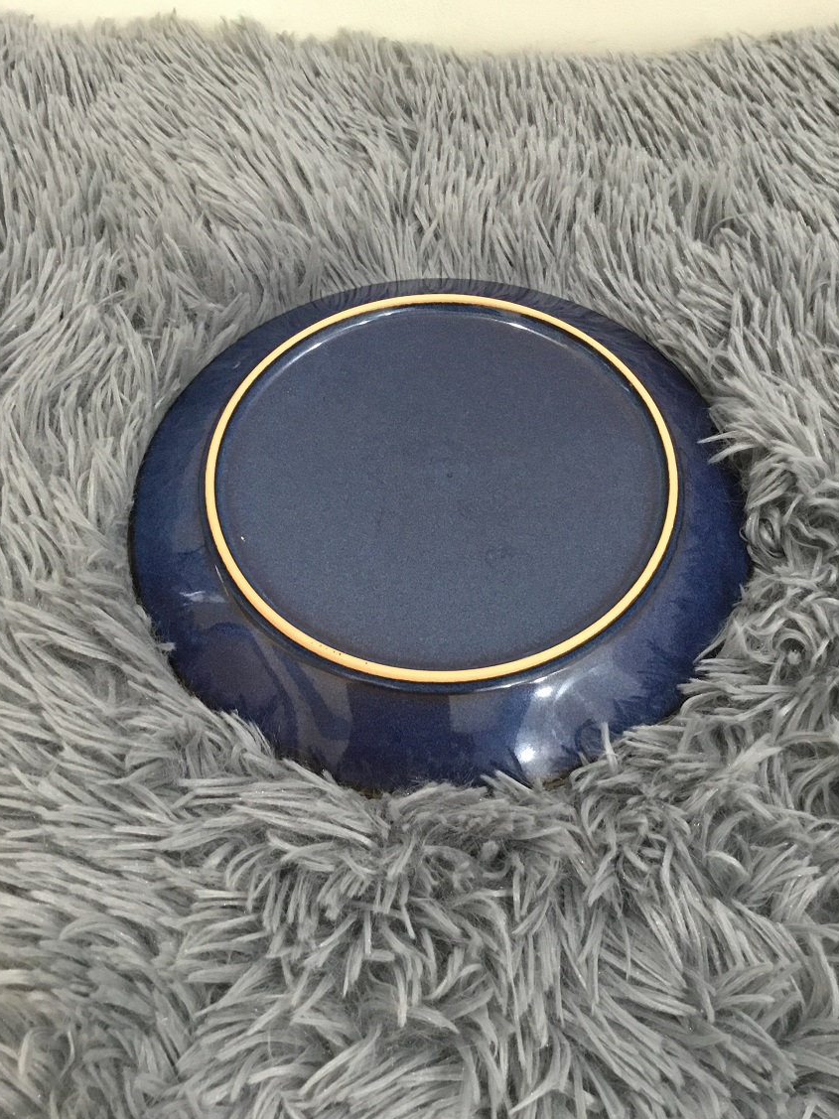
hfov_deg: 42.9
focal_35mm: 33
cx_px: 418
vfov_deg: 55.4
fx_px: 1067
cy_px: 548
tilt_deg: -60.3
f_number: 2.4
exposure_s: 1/33
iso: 250
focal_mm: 3.3
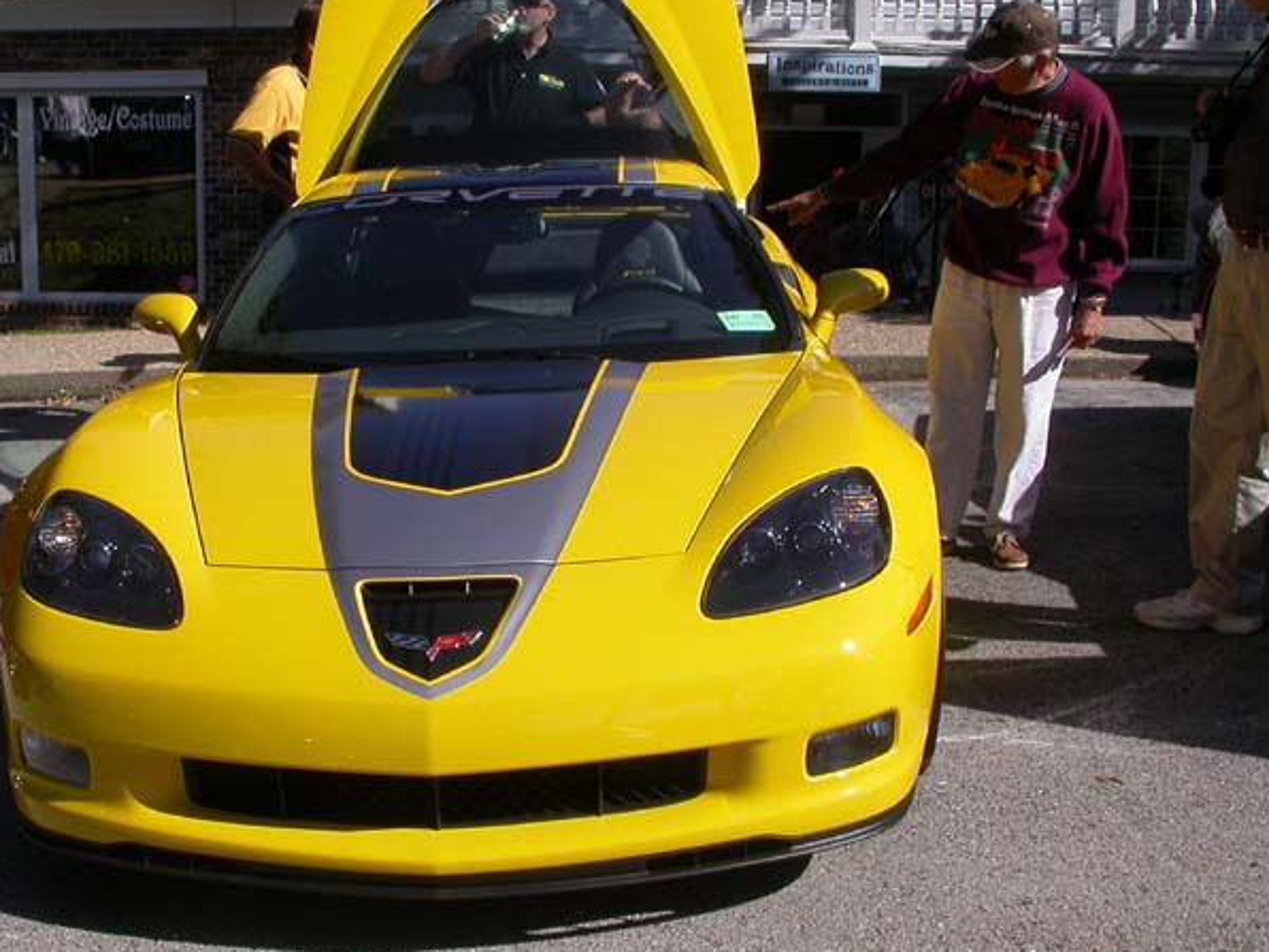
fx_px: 1870
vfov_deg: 28.6
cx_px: 441
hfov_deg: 37.2
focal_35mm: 51
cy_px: 458
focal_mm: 7.85
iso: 100
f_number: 7.5
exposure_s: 1/355
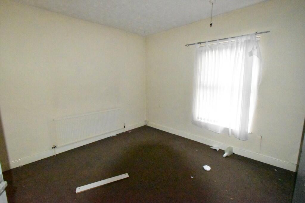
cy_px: 102
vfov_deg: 72.1
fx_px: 140
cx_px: 152
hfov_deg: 95.0
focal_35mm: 16
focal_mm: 11
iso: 25600
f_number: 11
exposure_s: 1/200
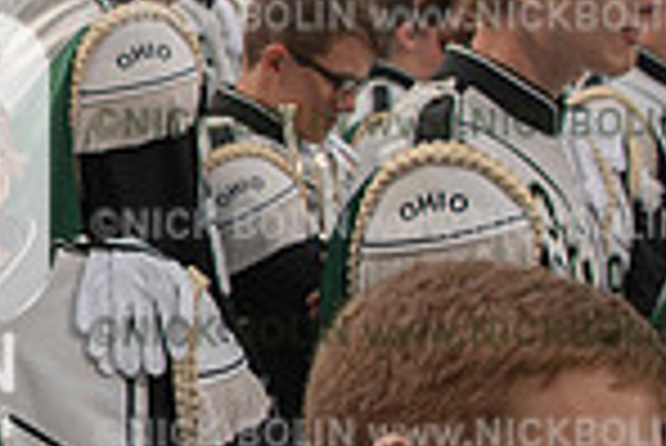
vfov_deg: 14.6
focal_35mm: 94
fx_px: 1741
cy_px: 228
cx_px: -270
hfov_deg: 19.5
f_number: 3.2
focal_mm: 24
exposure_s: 1/125
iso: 800
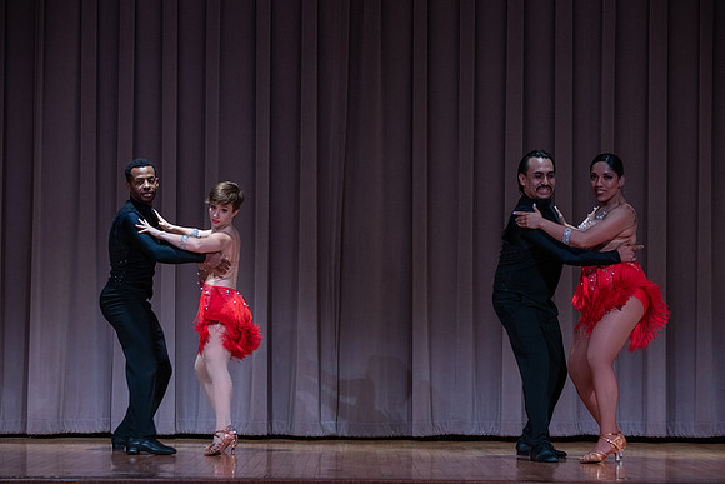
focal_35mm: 132
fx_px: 2662
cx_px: 362
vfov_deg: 10.4
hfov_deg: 15.5
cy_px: 258
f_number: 4
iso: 1600
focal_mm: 120
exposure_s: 1/160
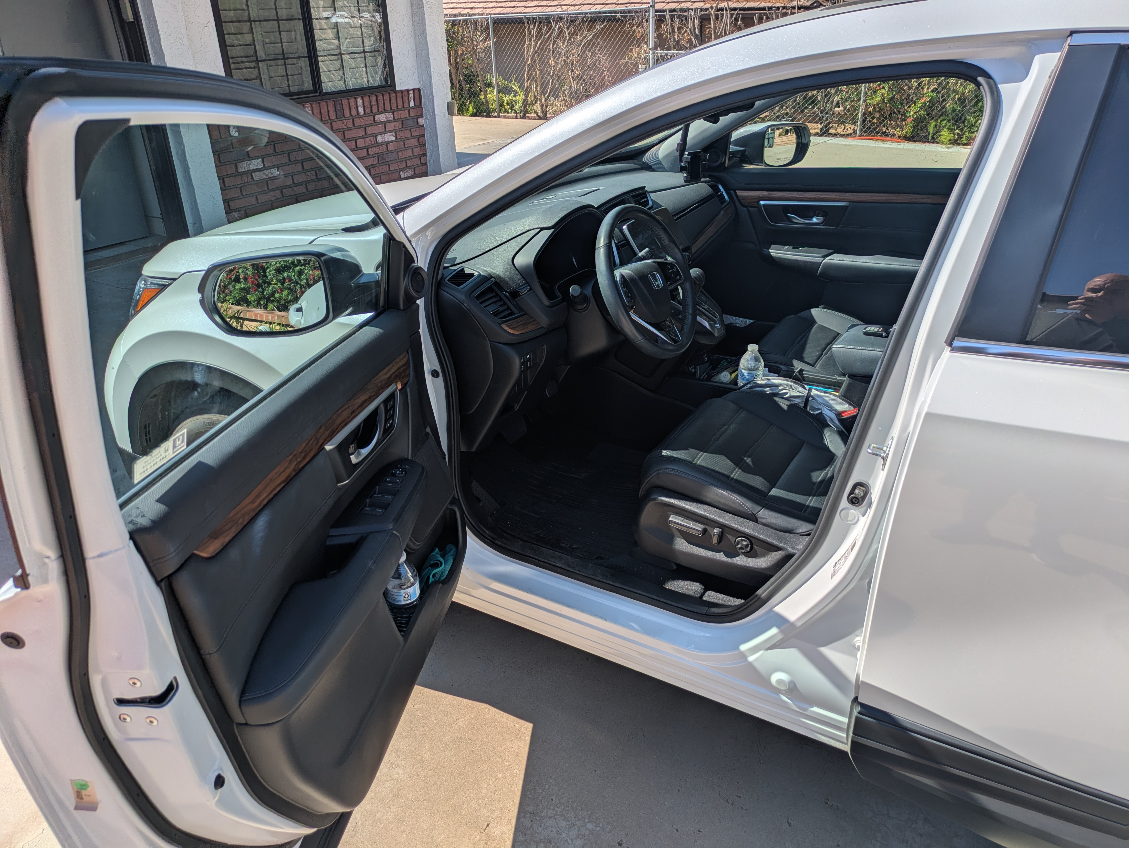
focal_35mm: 25
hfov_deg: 69.4
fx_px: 816
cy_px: 424
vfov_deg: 54.9
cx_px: 564
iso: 49
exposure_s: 1/3745
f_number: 1.89
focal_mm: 5.43
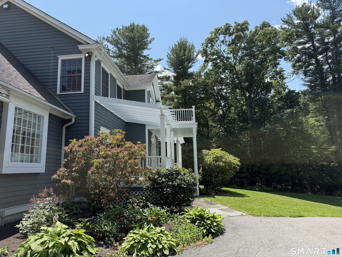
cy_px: 128
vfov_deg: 56.8
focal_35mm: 24
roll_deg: +0.8
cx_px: 171
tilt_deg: +11.8
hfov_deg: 71.6
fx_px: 237
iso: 100
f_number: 1.78
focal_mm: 6.76
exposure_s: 1/3021
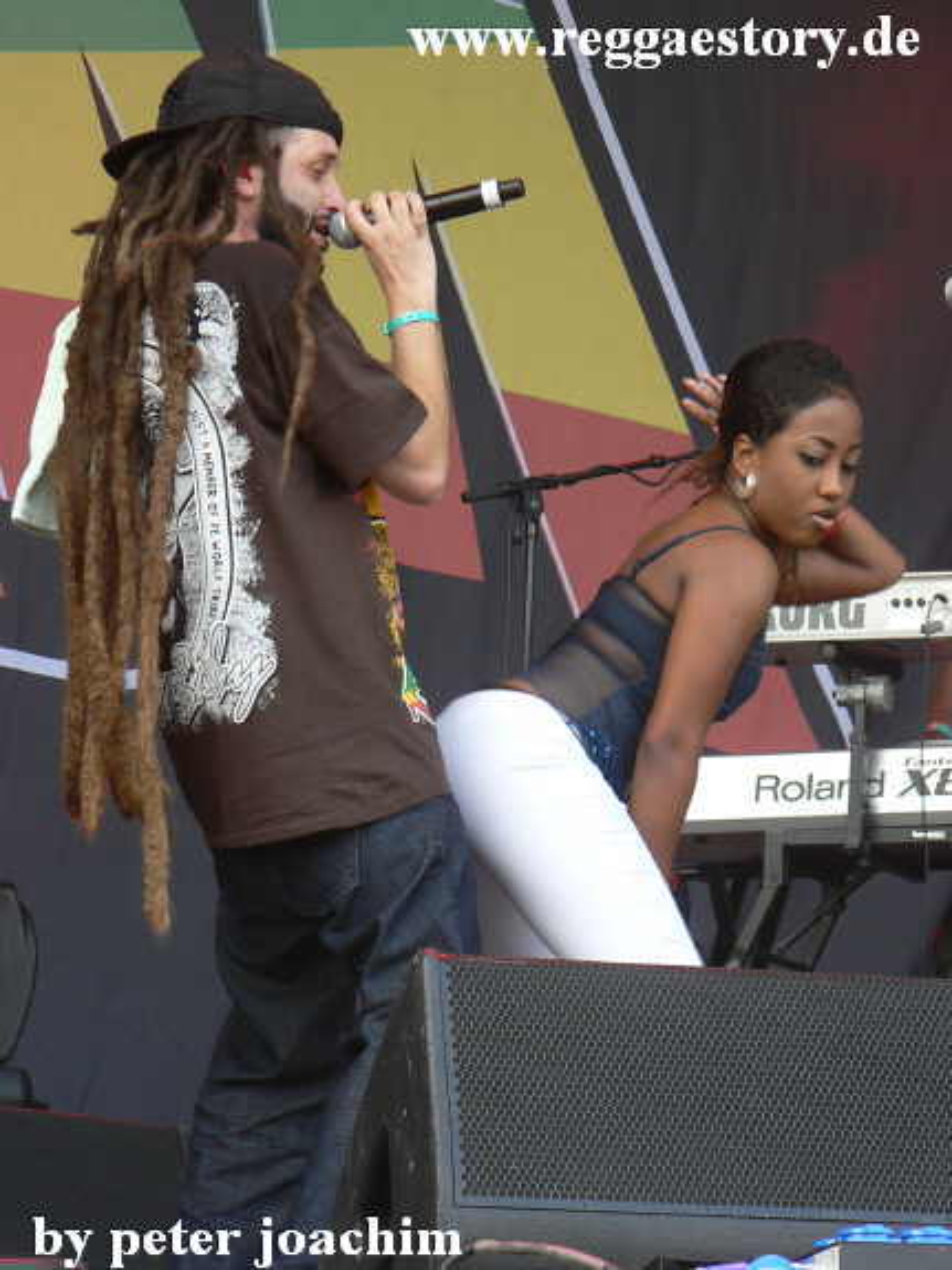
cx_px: 476
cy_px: 635
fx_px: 4512
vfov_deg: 16.0
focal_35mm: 123
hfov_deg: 12.0
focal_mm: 21.2
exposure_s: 1/60
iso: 64
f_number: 3.2
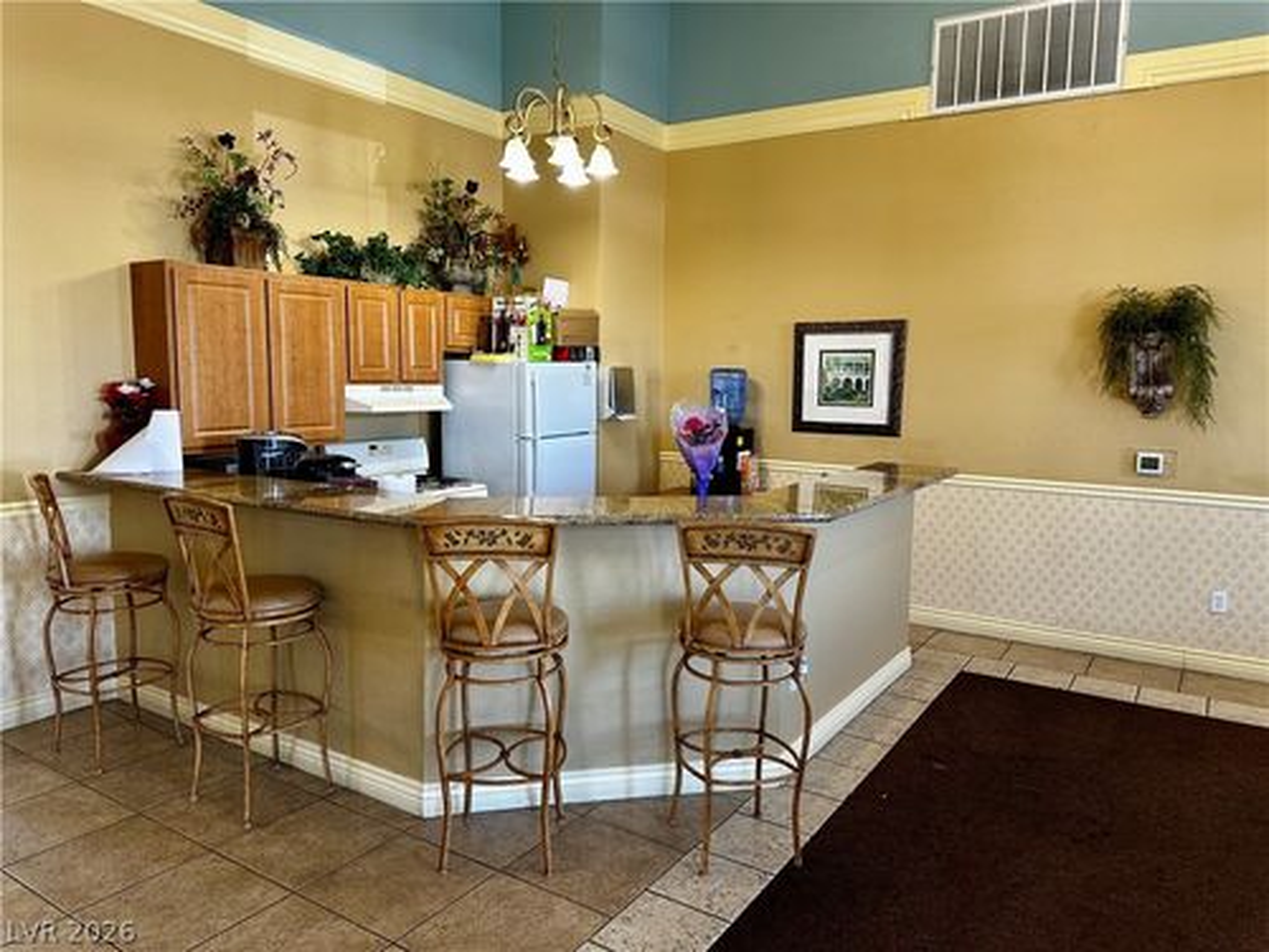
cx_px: 634
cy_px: 476
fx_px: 880
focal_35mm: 24
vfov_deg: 56.8
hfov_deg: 71.6
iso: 160
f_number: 1.78
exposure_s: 1/60
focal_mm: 6.86
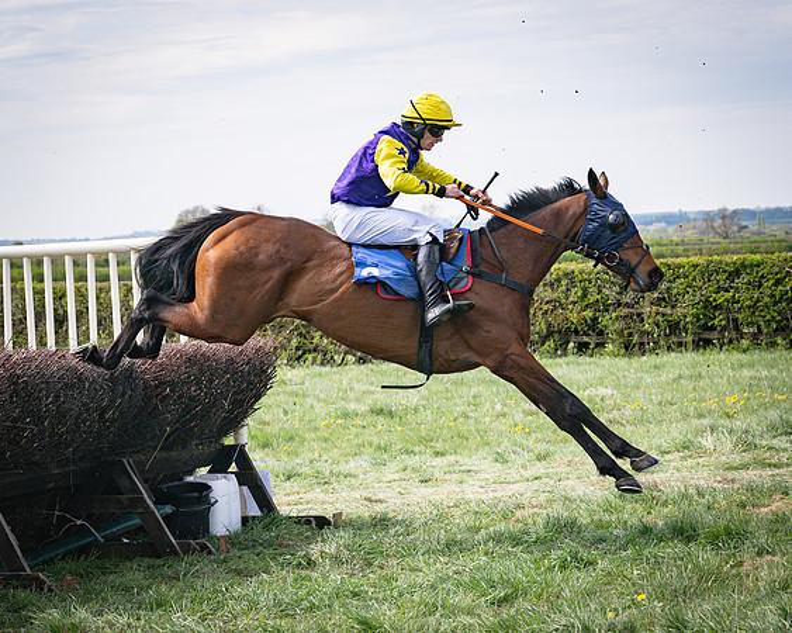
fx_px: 3150
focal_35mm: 134
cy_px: 260
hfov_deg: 14.3
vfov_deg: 11.5
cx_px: 365
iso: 400
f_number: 5
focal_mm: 70
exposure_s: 1/3200
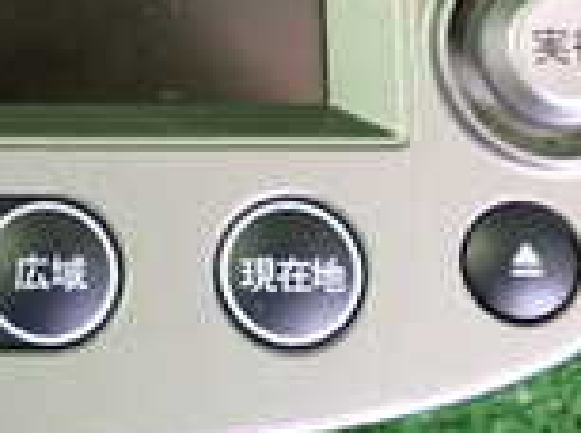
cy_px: -129
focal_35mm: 118
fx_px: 1976
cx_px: -213
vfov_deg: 12.1
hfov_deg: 15.7
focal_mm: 5.4
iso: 800
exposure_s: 1/30
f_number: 2.3
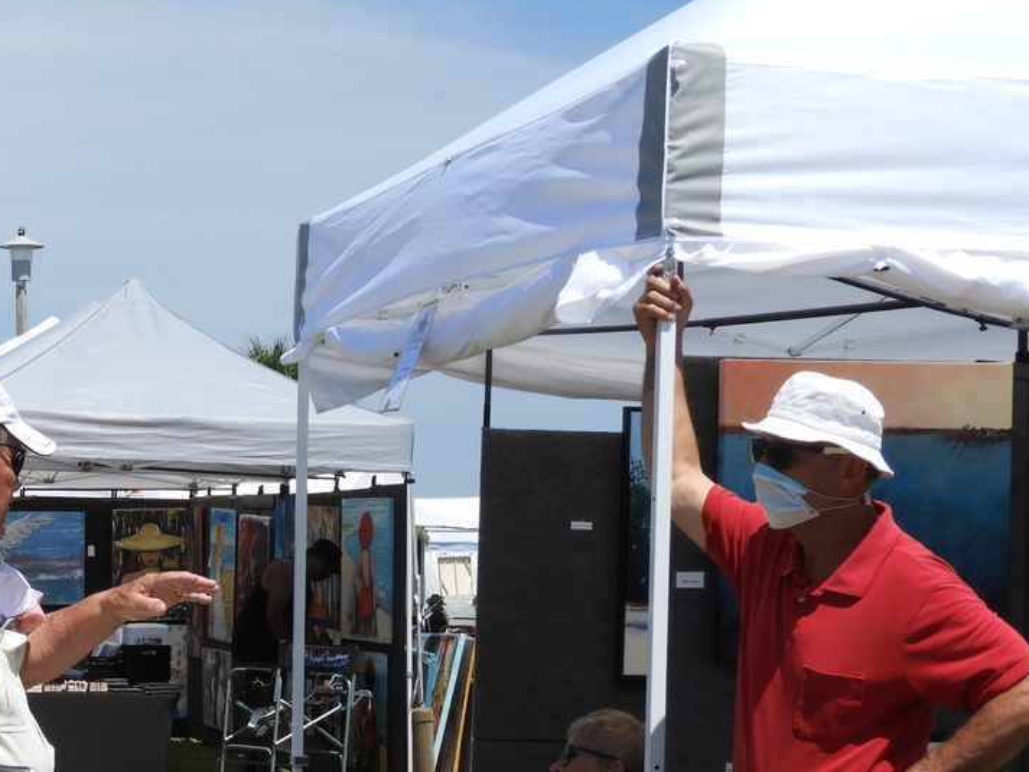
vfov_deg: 14.5
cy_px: 651
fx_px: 3003
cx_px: 30
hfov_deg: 19.0
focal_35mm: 101
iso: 100
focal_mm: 9
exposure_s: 1/1250
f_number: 4
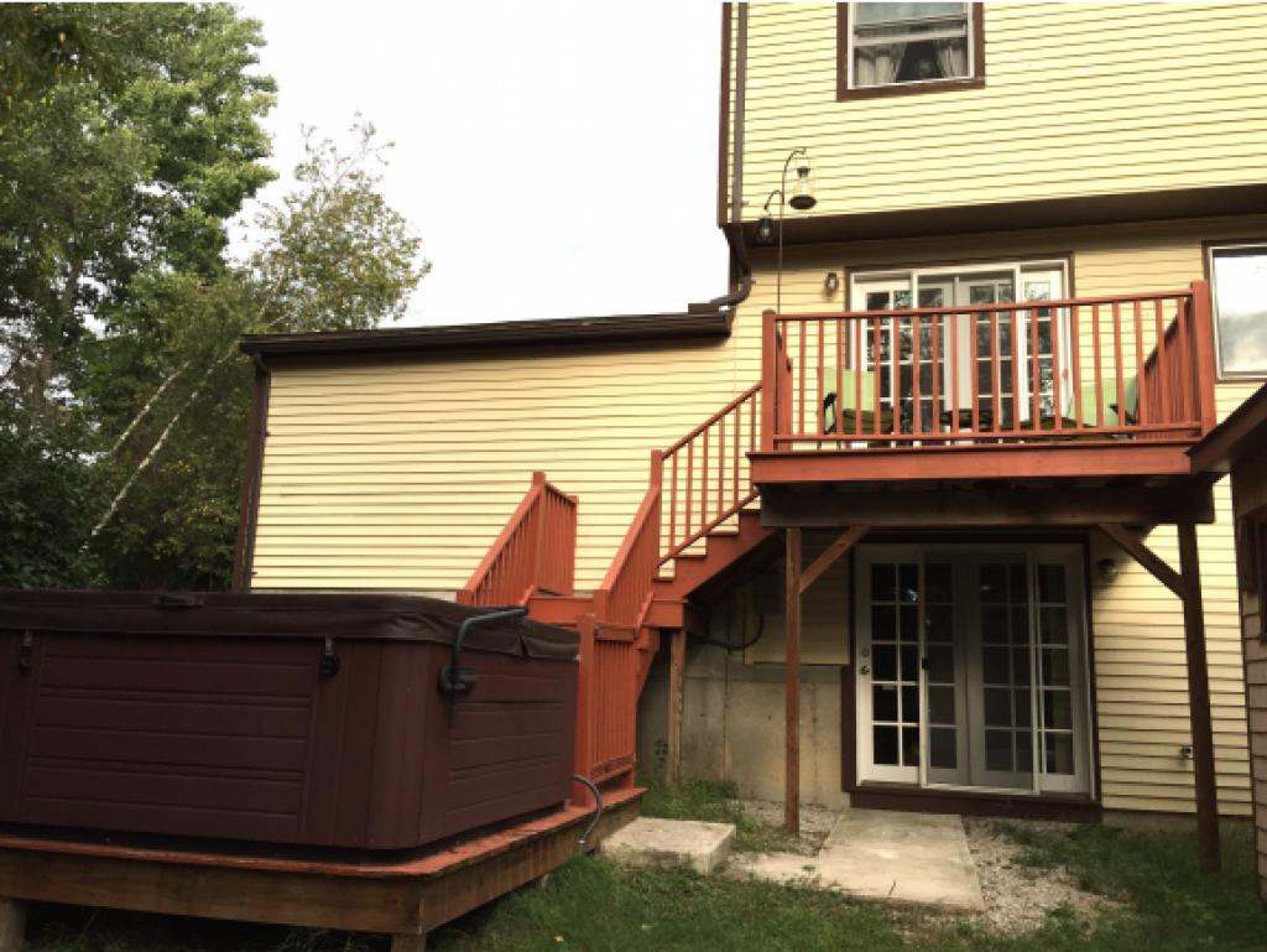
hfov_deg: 61.6
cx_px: 634
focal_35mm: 29
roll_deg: -3.5
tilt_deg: +11.7
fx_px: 1062
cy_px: 476
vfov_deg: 48.3
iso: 32
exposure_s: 1/824
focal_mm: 4.15
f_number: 2.2
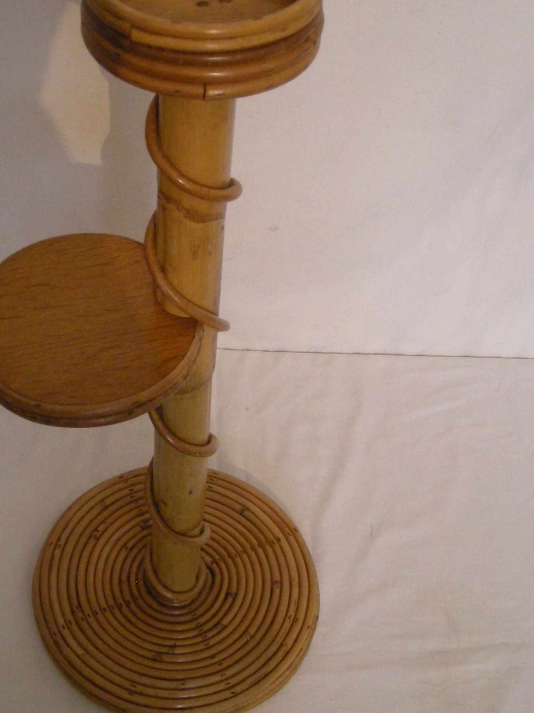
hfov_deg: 26.9
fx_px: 1111
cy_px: 289
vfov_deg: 35.4
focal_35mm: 54
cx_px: 203
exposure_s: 1/30
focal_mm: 5.7
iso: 400
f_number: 2.8
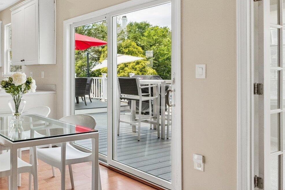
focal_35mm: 31
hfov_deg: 51.8
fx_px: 245
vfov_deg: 41.5
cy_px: 57
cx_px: 19
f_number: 7.1
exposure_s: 1/500
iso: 1000
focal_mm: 15
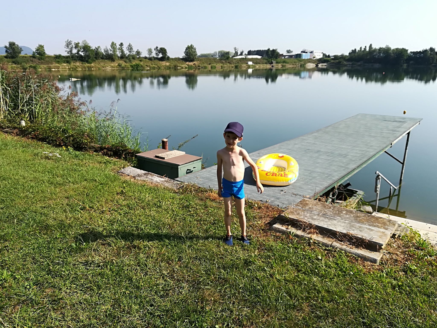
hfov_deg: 67.3
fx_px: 328
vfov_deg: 53.1
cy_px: 164
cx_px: 218
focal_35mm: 26
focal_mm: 3.83
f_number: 2.2
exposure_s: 1/686
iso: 50
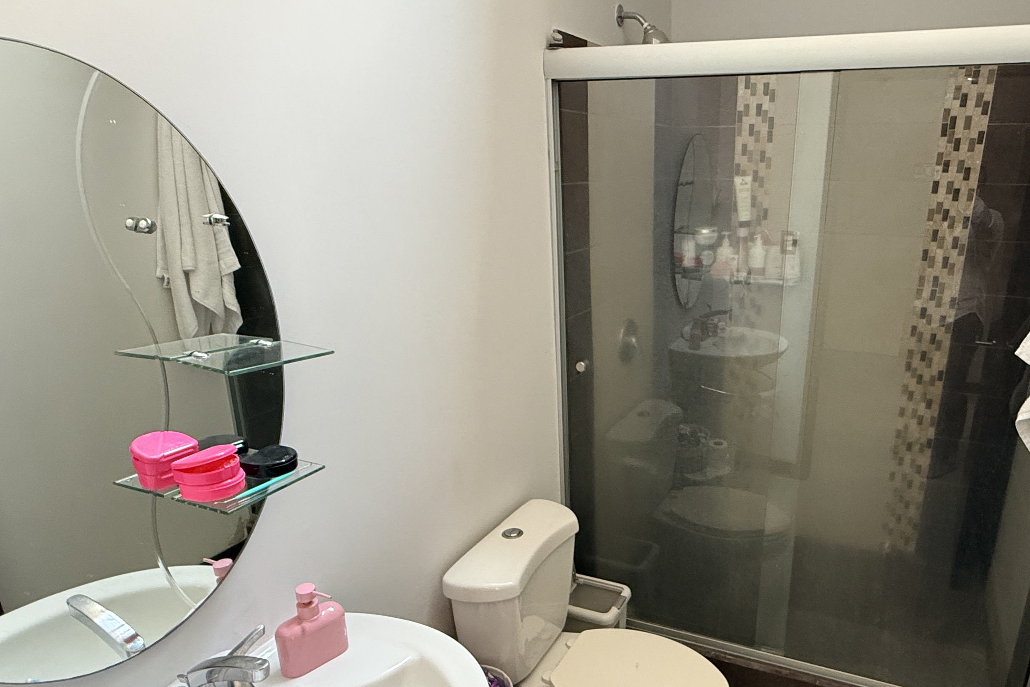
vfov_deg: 52.8
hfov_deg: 72.5
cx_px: 647
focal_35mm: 24
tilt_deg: -18.9
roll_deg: -0.3
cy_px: 407
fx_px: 687
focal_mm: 2.22
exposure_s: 1/99
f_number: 2.2
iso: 320
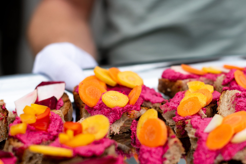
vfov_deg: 17.7
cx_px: 176
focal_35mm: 77
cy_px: 103
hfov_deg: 26.1
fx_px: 526
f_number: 2.8
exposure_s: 1/400
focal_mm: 50
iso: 100
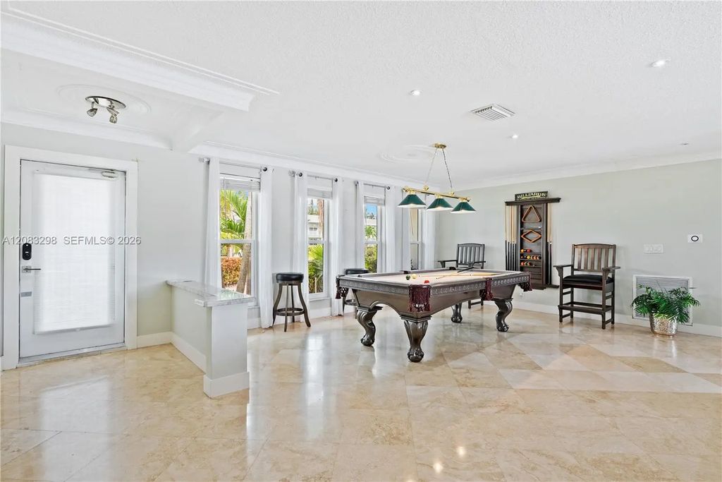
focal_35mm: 18
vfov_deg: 67.4
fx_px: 361
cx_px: 361
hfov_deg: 90.0
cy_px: 241
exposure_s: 1/20
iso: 500
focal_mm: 18
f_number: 8
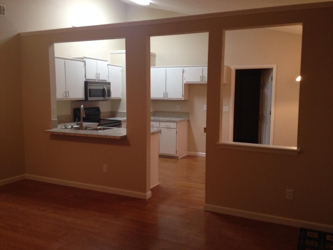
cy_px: 125
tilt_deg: -6.6
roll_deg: -0.4
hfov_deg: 52.6
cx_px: 166
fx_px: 337
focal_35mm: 35
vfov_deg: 40.7
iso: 125
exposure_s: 1/20
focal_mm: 4.28
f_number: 2.4
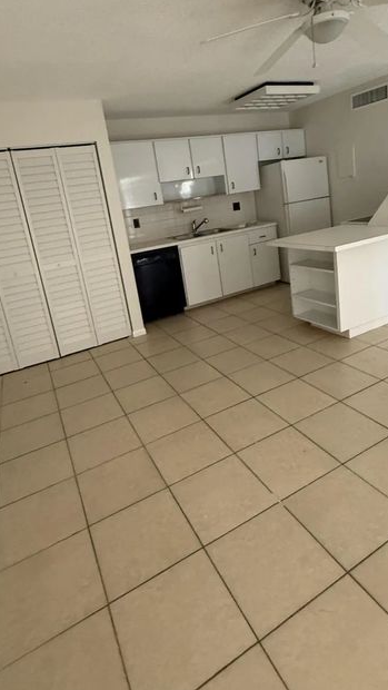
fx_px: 384
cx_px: 209
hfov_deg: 53.6
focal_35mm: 21
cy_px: 284
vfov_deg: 83.0
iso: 500
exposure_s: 1/60
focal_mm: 2.22
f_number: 2.2
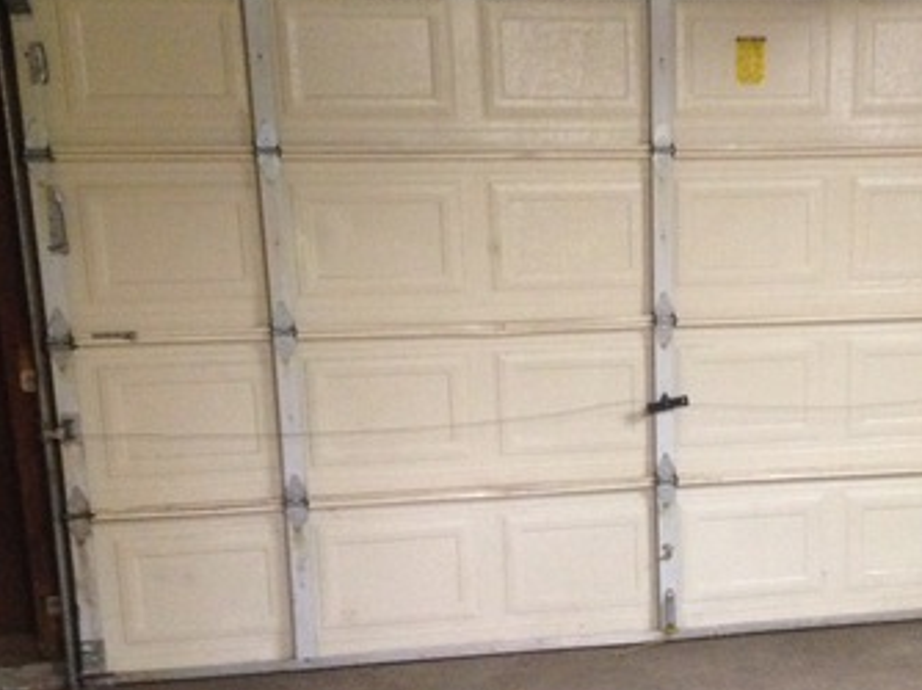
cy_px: 494
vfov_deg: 22.1
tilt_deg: -16.3
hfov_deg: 28.8
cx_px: 741
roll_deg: +0.3
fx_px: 1757
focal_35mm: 66
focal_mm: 4.12
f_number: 2.4
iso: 400
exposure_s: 1/20
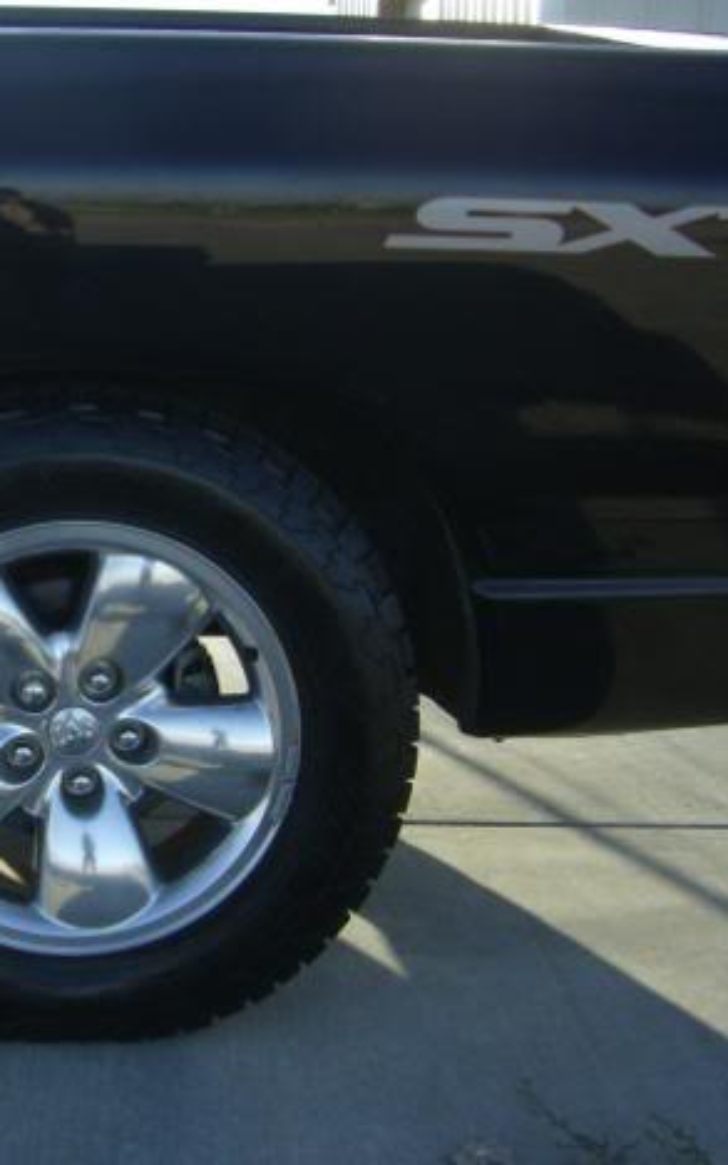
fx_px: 1651
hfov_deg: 23.4
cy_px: 585
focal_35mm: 52
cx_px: -60
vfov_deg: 38.9
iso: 100
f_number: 4.7
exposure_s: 1/238
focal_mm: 6
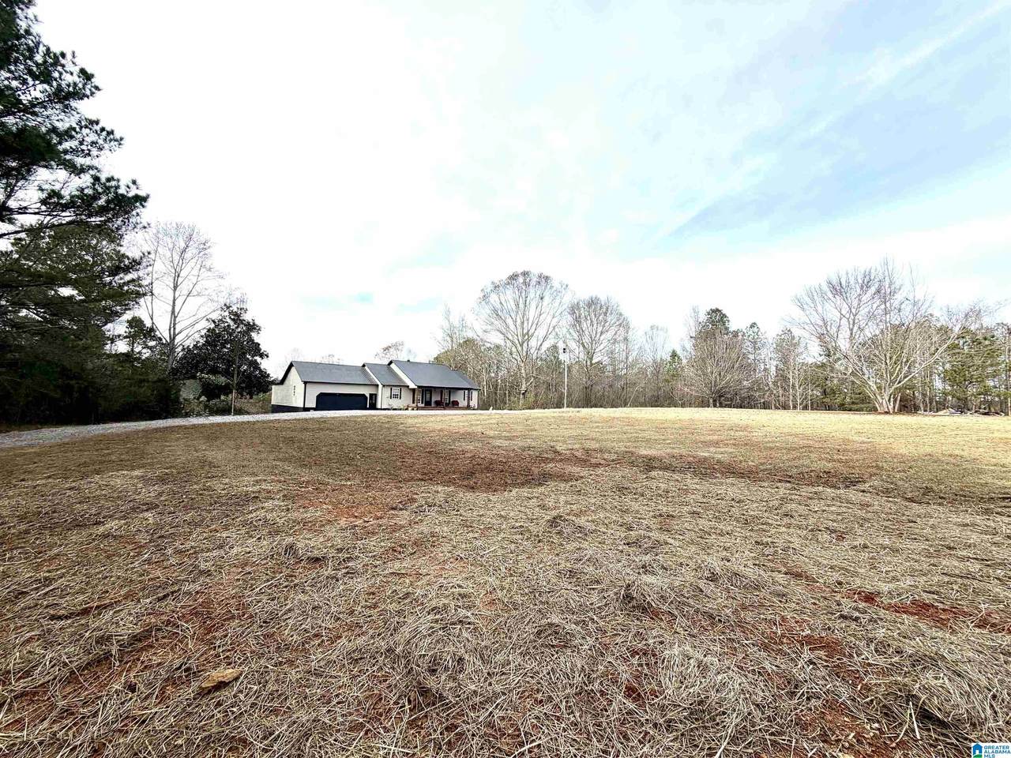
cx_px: 506
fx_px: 409
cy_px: 379
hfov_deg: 102.1
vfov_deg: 85.7
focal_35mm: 14
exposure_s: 1/809
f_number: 2.2
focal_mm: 2.22
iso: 20
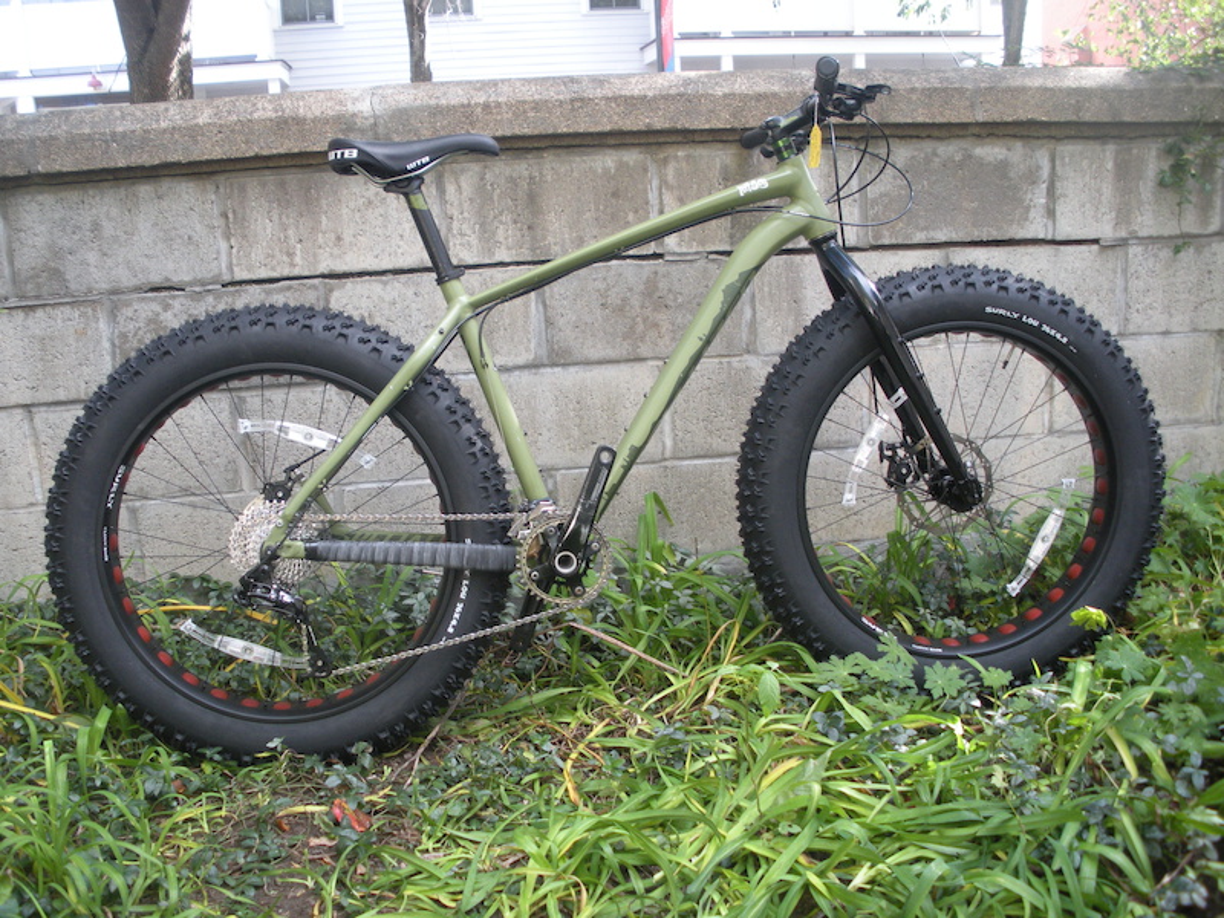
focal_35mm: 36
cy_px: 459
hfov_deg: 51.4
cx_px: 612
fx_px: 1273
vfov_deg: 39.7
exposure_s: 1/57.7
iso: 151
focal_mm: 6.3
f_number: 3.5
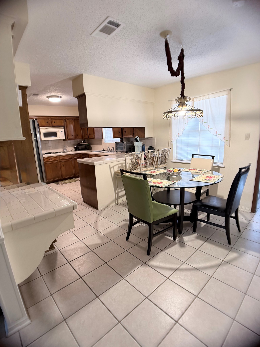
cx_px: 130
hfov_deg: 56.8
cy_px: 174
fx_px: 240
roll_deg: +2.5
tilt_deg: -12.5
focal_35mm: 24
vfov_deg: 71.6
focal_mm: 6.76
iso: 250
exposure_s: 1/60
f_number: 1.78
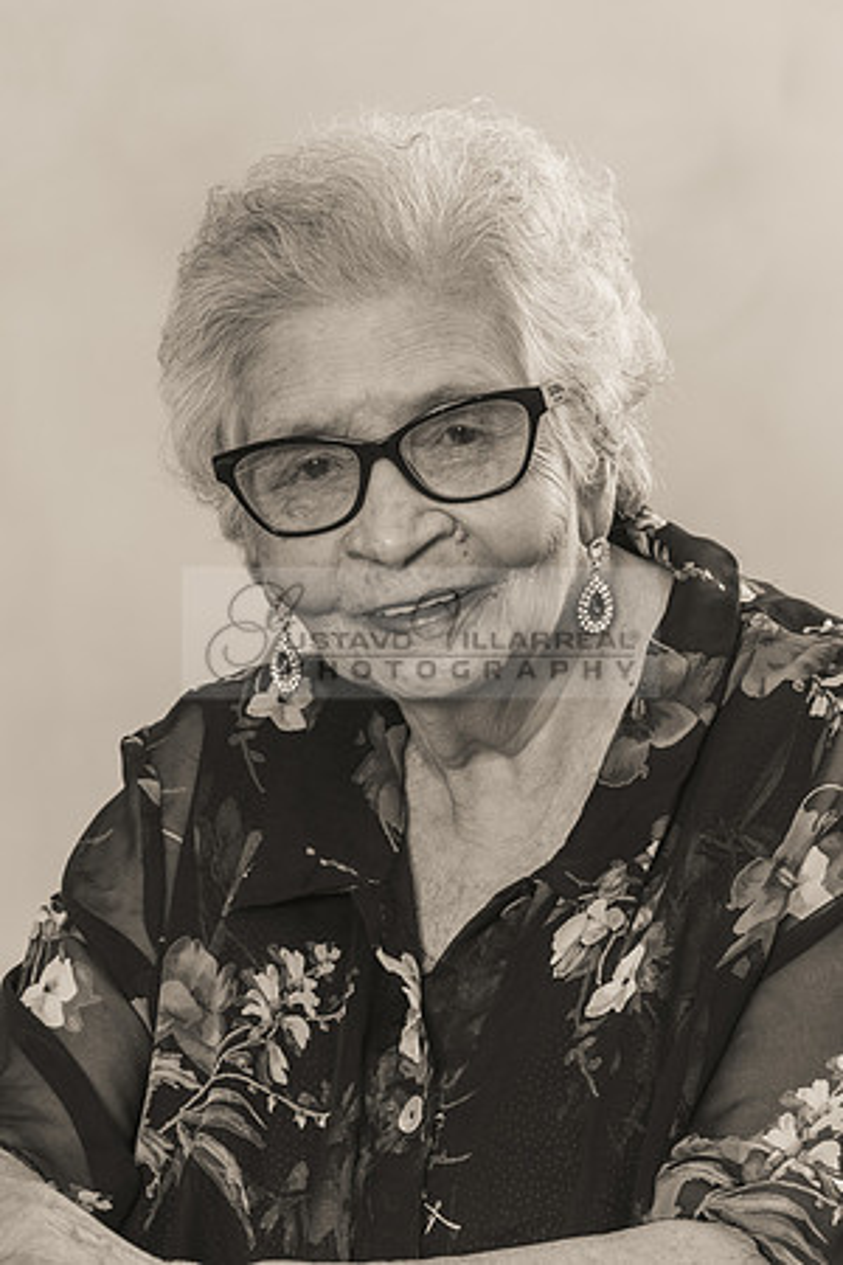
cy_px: 827
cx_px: 385
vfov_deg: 15.1
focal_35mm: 135
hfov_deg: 10.1
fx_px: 4756
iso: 200
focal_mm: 60
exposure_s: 1/125
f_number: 5.6
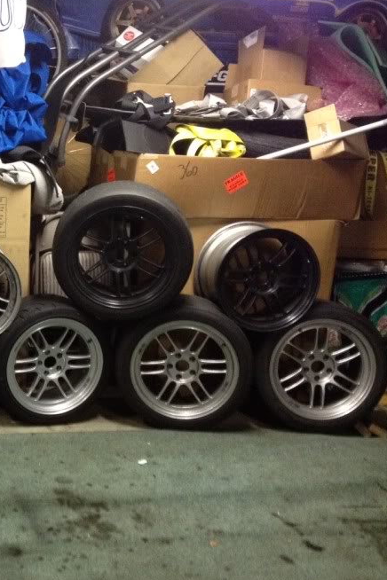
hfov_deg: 22.2
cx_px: -62
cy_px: 292
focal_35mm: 57
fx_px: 919
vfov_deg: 35.1
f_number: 2.4
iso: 400
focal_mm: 4.3
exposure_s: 1/17
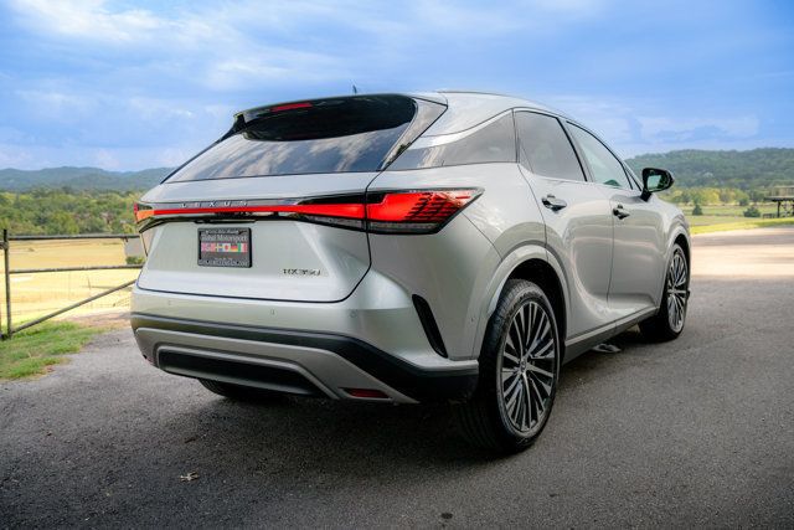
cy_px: 265
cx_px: 397
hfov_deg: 58.7
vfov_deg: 41.1
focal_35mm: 32
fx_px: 706
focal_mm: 32
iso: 500
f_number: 5.6
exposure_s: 1/500
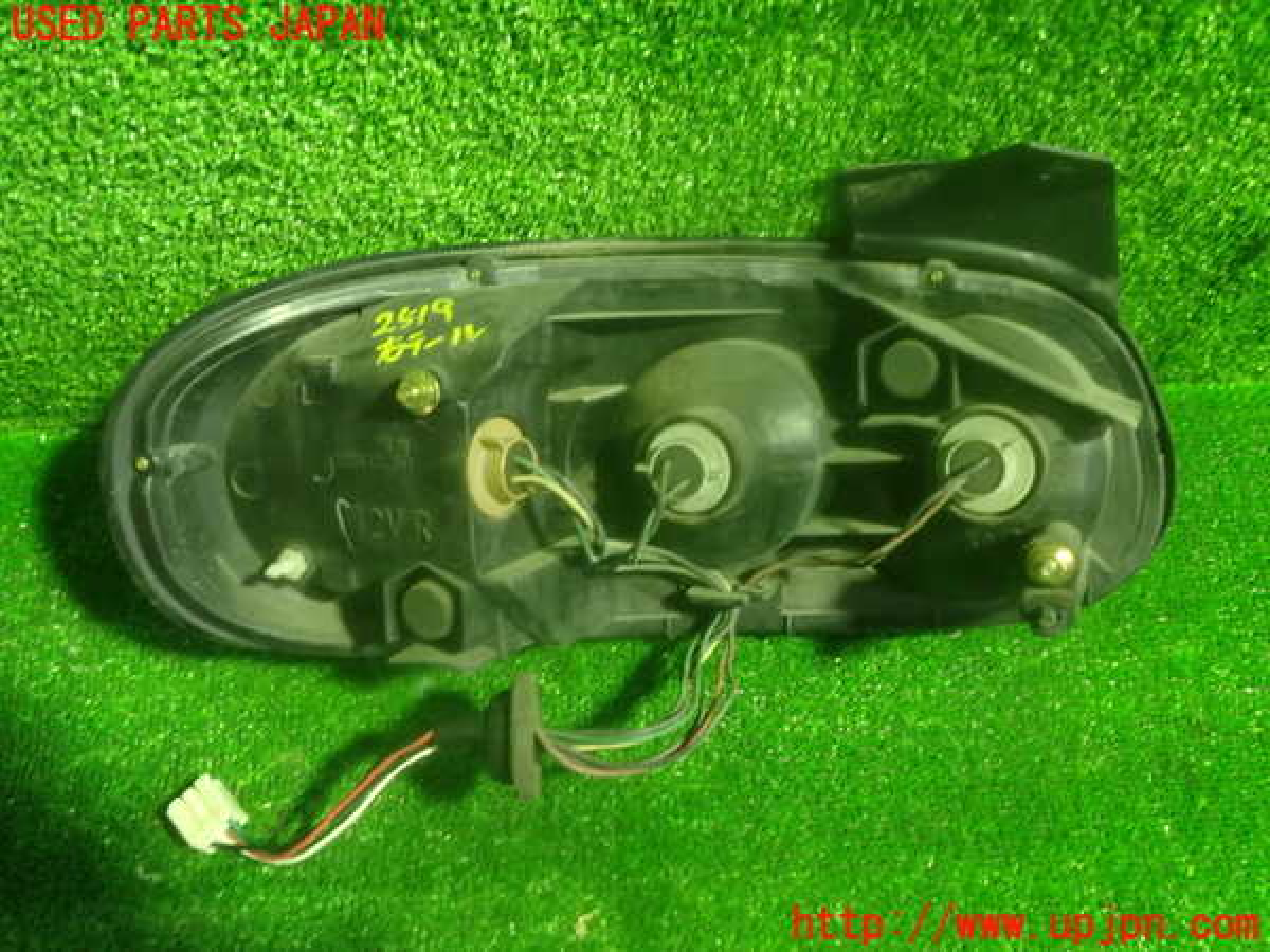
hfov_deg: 60.0
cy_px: 476
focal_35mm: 30
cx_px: 635
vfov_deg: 46.8
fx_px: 1101
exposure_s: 1/30
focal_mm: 5.4
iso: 640
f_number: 2.3
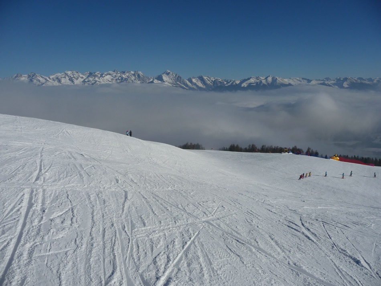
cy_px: 143
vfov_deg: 49.7
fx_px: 308
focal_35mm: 28
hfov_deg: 63.5
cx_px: 190
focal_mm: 4.7
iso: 100
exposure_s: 1/1000
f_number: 8
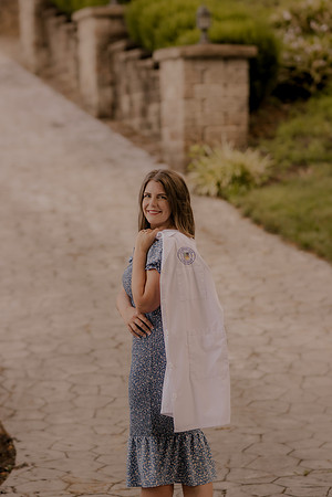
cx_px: 166
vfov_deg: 16.1
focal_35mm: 127
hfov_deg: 10.8
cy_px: 248
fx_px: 1757
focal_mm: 85
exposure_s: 1/200
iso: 200
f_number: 1.8
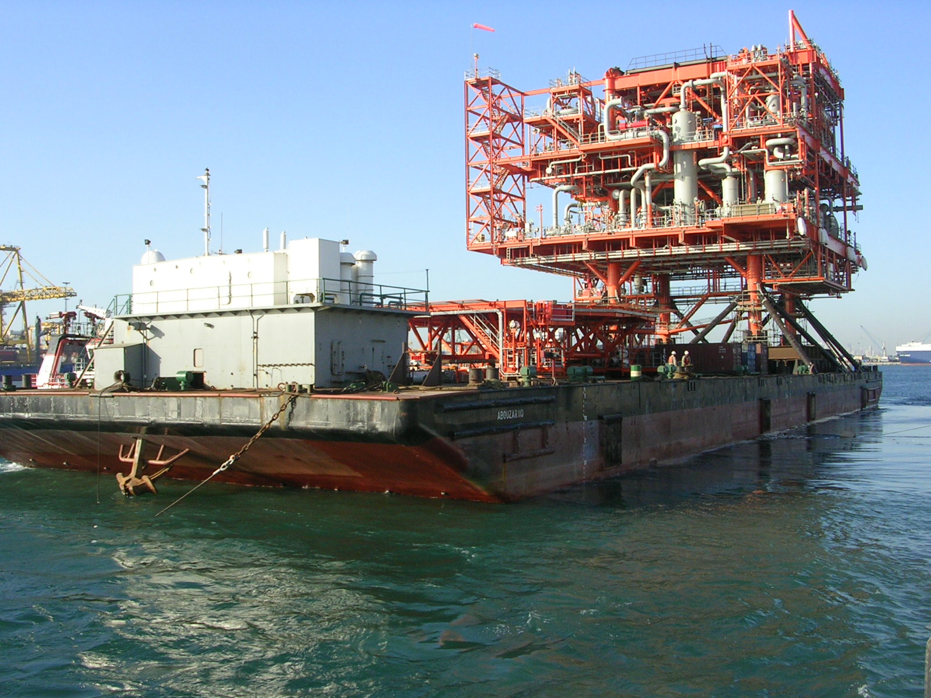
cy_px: 349
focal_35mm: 38
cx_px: 466
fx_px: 1022
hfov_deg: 49.0
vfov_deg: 37.7
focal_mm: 5.8
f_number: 5.6
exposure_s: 1/257
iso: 71
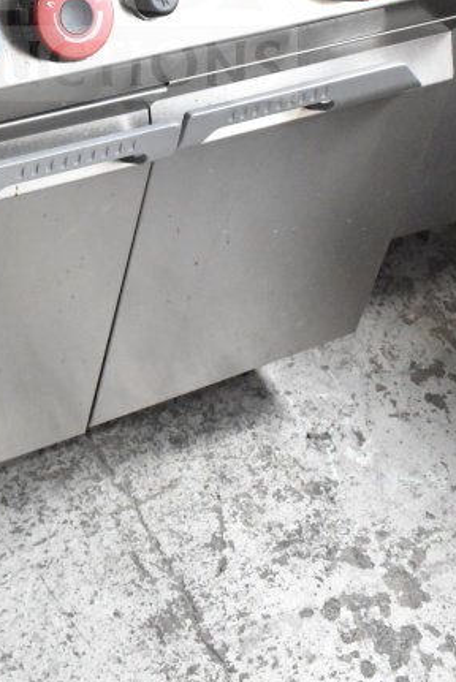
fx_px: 1328
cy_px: -25
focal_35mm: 70
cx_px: 119
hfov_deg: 19.4
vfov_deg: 27.0
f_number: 10
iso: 6400
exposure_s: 1/400
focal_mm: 22
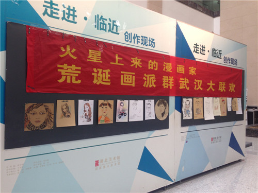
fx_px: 246
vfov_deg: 42.9
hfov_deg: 55.4
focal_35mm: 33
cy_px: 96
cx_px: 129
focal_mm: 4.12
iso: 50
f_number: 2.4
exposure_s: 1/24
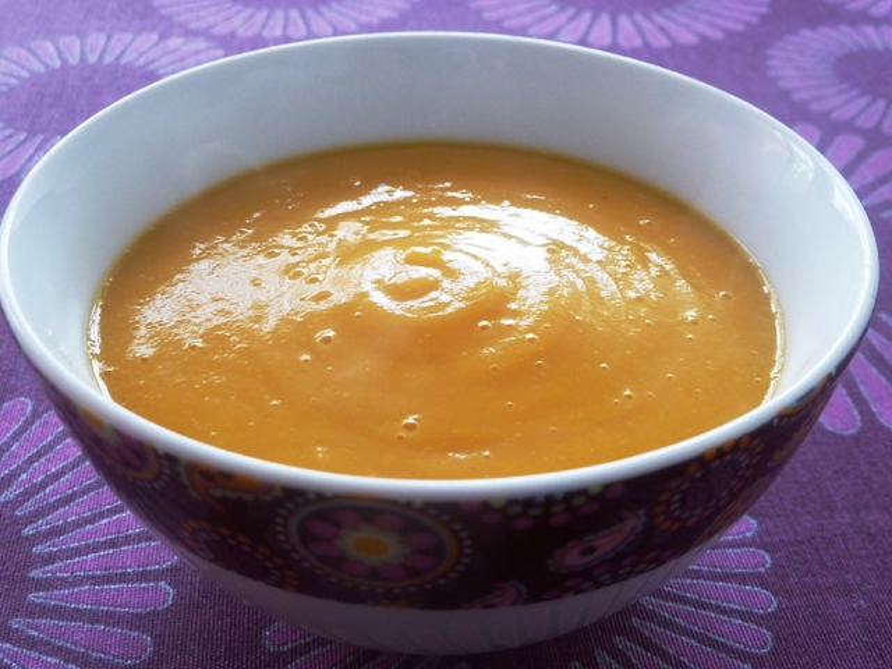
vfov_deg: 34.3
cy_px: 334
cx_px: 446
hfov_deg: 44.8
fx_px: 1082
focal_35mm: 42
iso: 200
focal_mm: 6.9
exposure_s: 1/30
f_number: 3.7
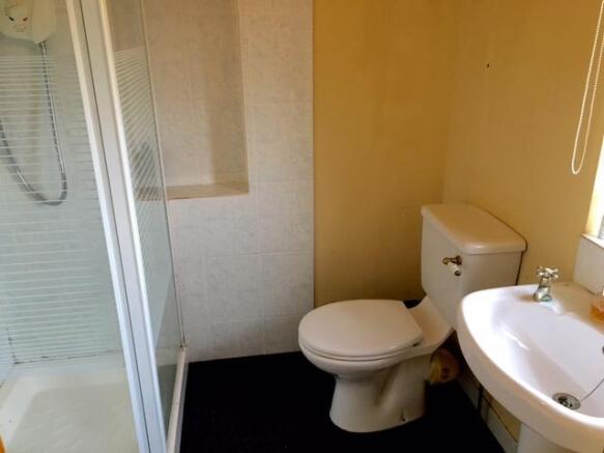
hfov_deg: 61.7
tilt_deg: -21.6
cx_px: 302
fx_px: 506
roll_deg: +0.6
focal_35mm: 29
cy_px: 226
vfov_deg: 48.2
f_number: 2.2
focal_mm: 4.15
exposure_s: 1/33
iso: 125
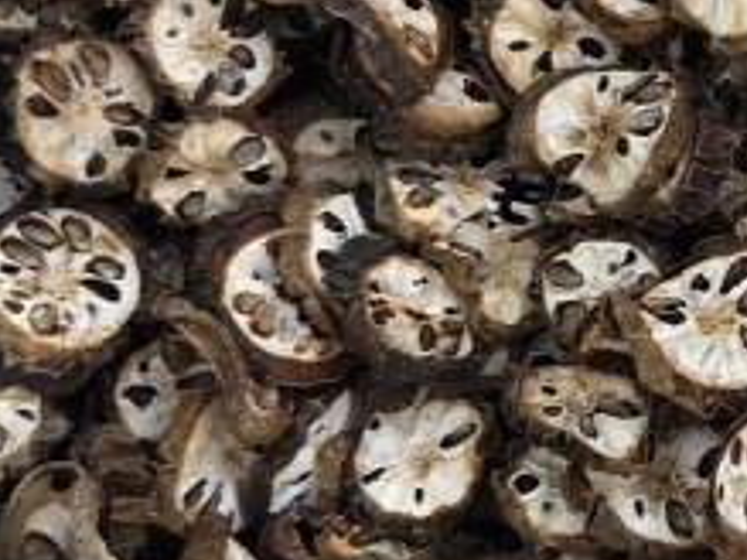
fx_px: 2416
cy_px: 234
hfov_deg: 16.2
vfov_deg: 13.2
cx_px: 1085
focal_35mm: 112
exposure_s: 1/33.3
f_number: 1.88
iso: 863
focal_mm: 5.56
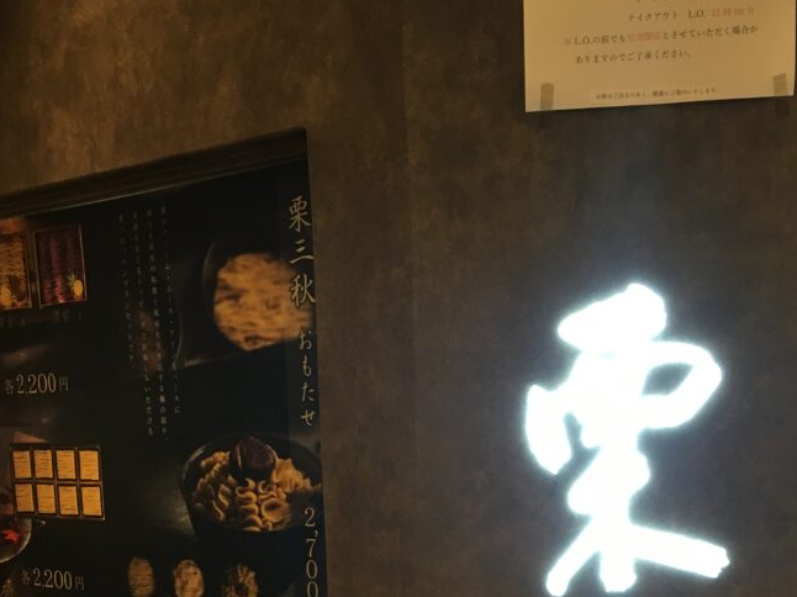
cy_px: 604
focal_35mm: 46
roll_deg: +0.6
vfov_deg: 29.3
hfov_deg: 41.2
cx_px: 440
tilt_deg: -7.9
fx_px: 1059
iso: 100
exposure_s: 1/30
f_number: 2.2
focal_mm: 4.15
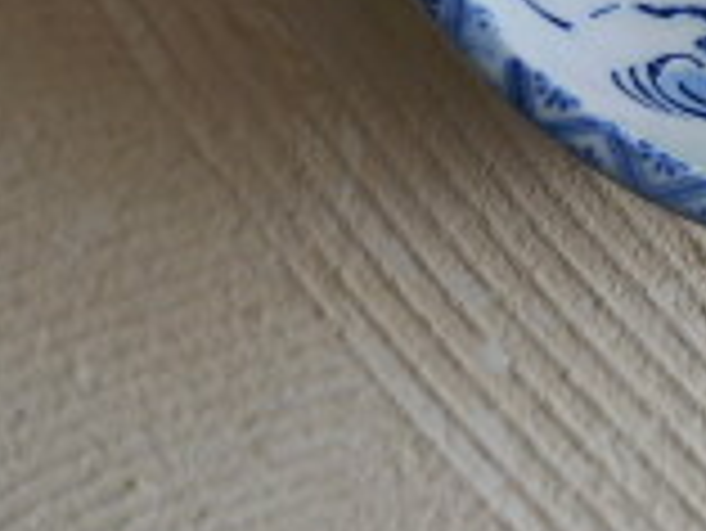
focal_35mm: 188
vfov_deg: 7.7
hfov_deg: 10.1
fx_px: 3837
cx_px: 1115
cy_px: -324
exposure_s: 1/25
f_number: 4.8
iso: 400
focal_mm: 32
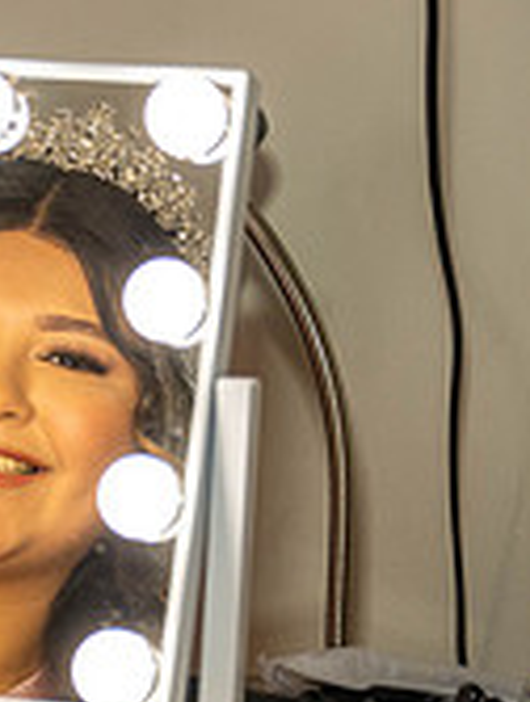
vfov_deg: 9.9
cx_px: -610
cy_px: 507
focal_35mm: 200
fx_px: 4067
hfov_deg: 7.1
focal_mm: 60
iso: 500
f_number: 2.8
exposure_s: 1/200
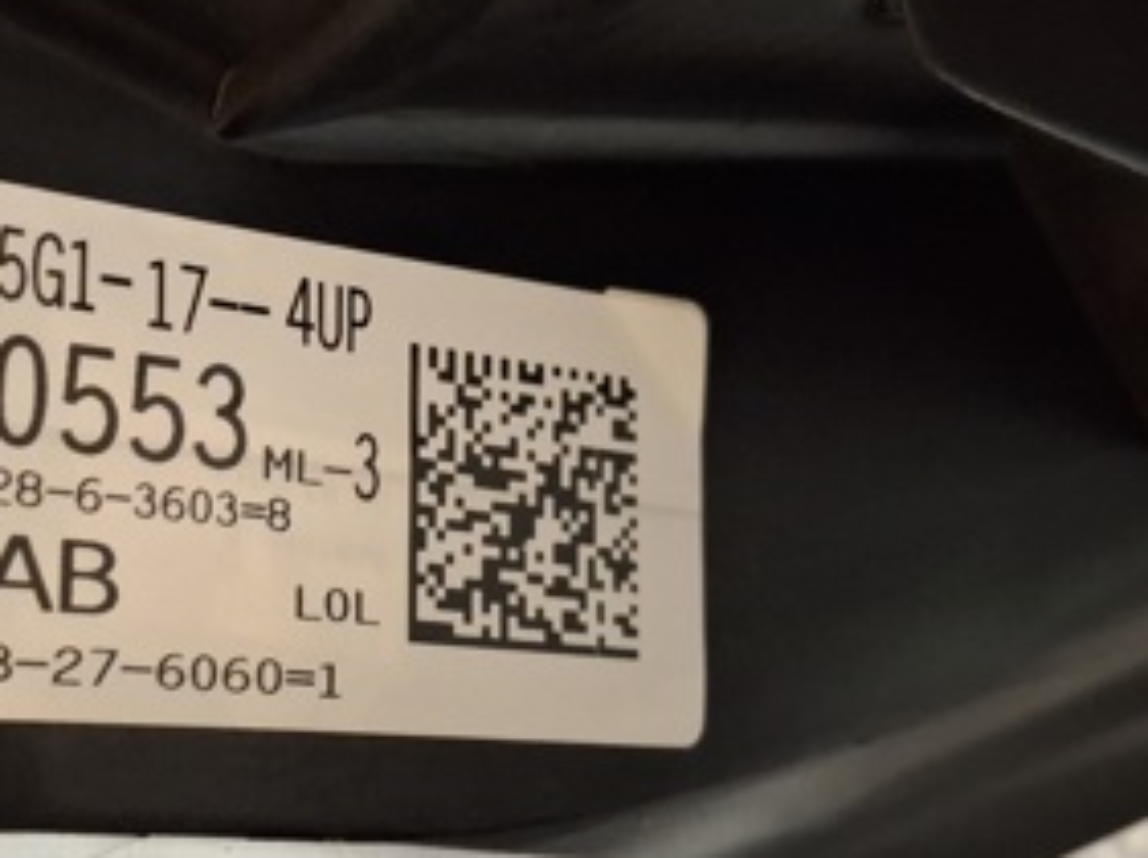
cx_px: 249
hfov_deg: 33.0
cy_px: 411
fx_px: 1888
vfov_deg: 25.6
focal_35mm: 57
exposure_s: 1/17
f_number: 1.8
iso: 1250
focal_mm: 4.69
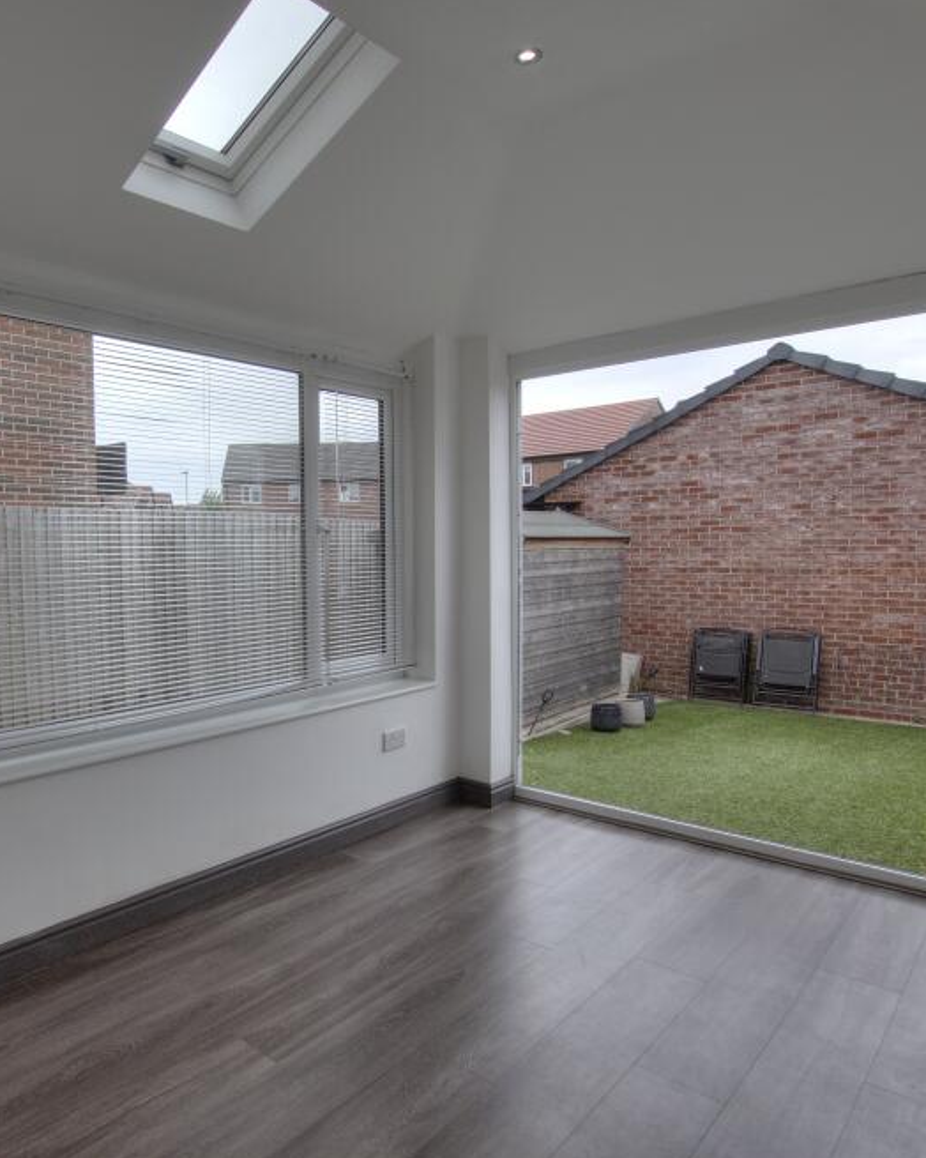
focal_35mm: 22
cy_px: 568
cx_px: 318
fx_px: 754
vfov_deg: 75.0
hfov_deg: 61.8
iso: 400
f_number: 8
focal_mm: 10
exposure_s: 1/200
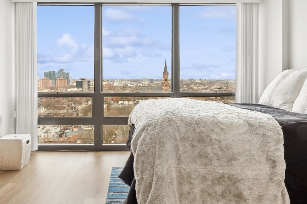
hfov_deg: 65.2
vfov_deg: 46.1
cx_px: 131
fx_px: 239
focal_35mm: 28
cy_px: 82
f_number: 10
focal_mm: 14
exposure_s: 1/6
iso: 100
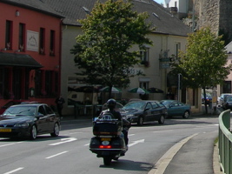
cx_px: 334
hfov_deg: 16.0
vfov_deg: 12.7
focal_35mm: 114
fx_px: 764
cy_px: -27
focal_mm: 7.8
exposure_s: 1/556
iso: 50
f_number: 4.8
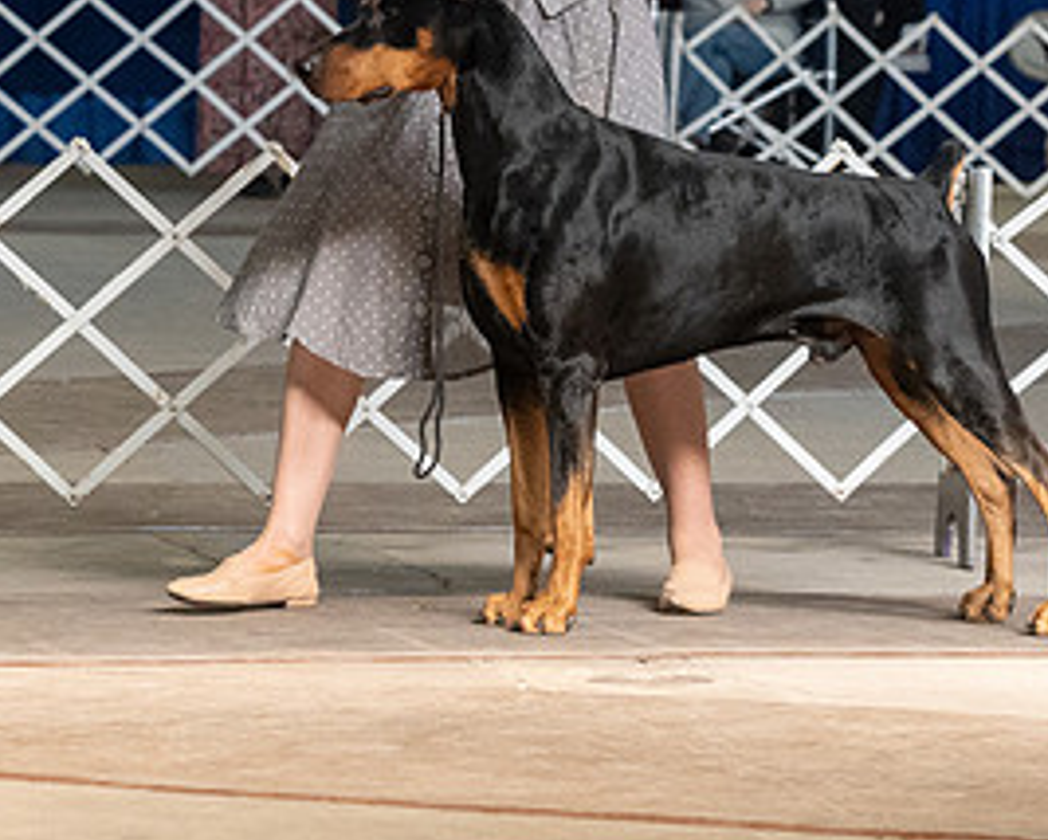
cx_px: 473
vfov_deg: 6.0
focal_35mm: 258
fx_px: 8008
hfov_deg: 7.5
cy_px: -145
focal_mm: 91
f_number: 5
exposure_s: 1/400
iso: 6400
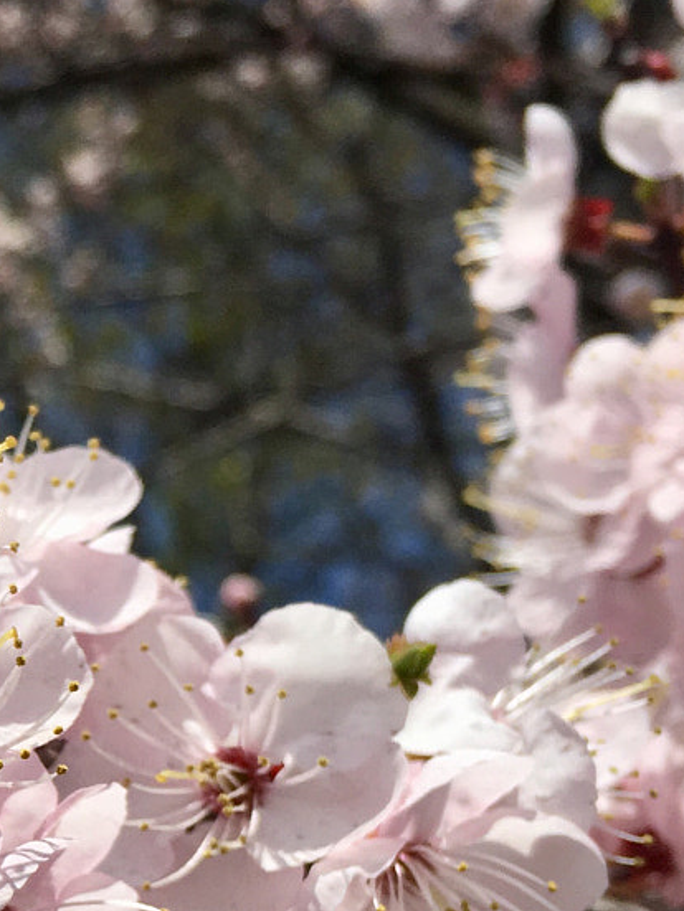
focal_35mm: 84
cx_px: -284
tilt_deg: +38.4
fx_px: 2213
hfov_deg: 16.3
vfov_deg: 23.0
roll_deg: -3.4
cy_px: 692
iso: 25
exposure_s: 1/2849
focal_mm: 4.15
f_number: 2.2
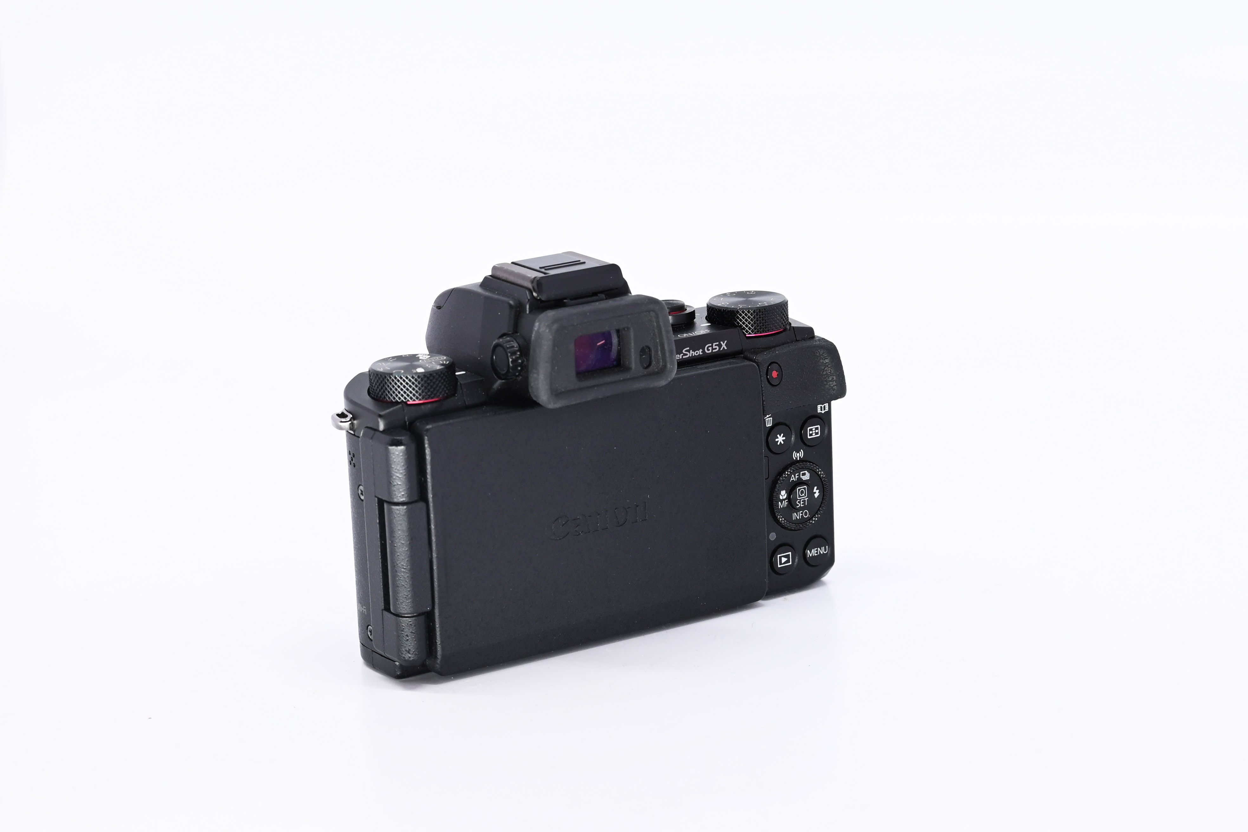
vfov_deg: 14.3
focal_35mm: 96
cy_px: 416
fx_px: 3328
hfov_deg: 21.2
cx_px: 624
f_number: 9
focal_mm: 64
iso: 500
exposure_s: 1/160
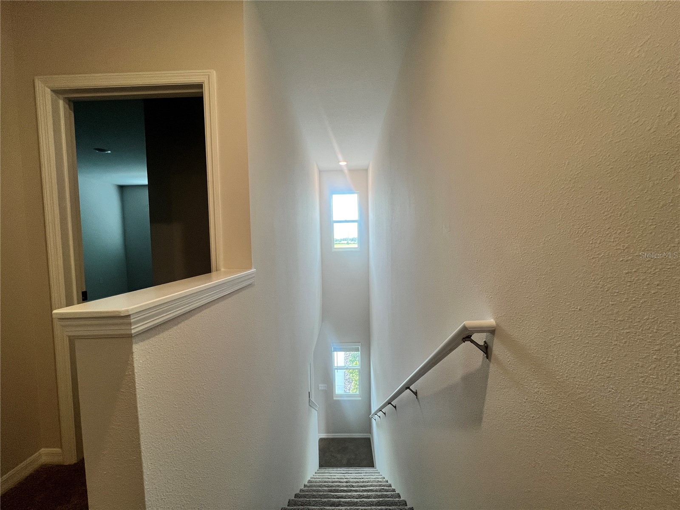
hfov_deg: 106.2
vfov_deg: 89.9
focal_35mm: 13
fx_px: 255
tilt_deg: -2.5
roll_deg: +1.3
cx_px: 340
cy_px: 255
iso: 125
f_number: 1.8
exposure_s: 1/120
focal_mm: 1.57
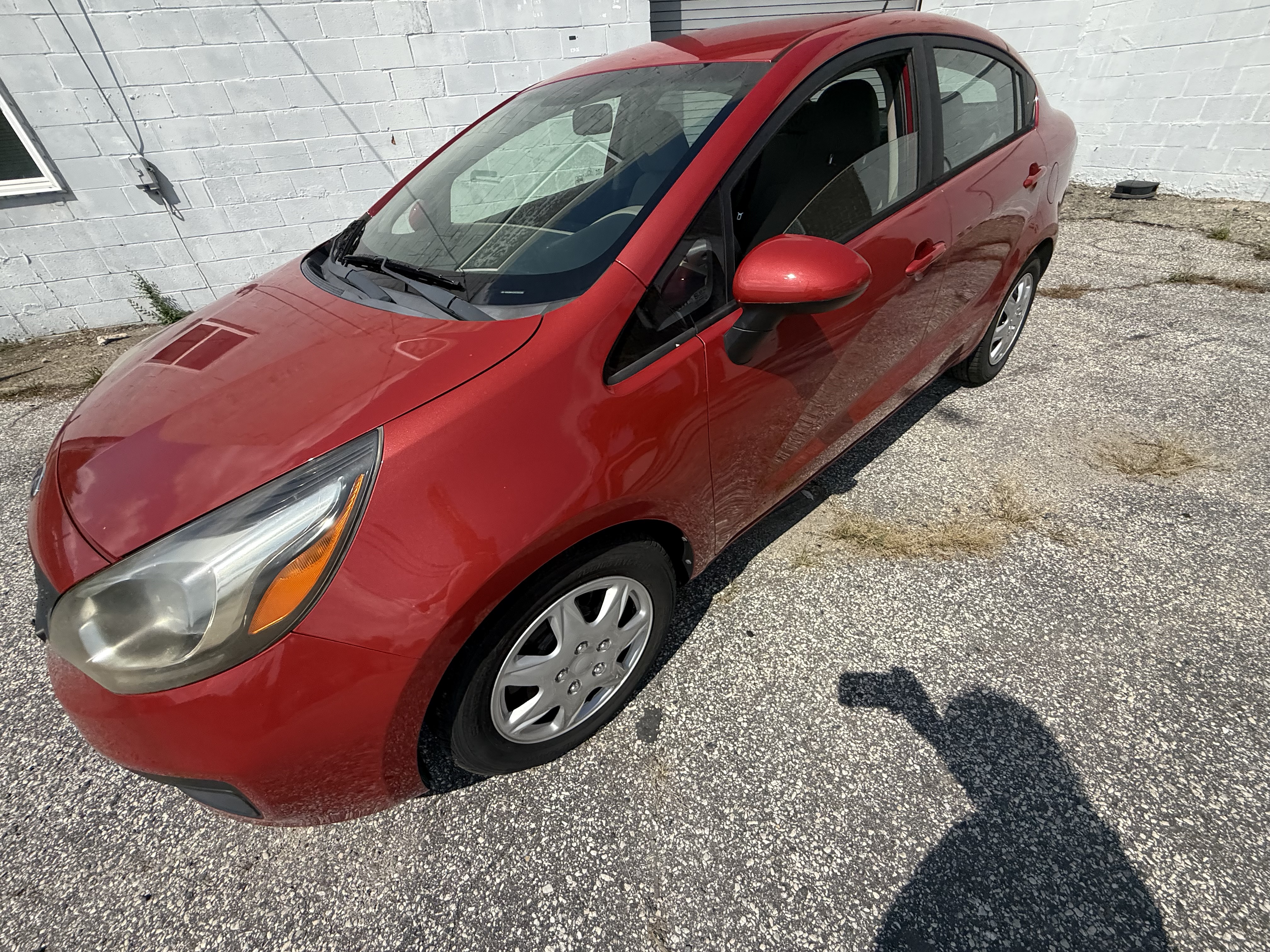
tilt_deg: -38.2
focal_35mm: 14
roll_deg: +5.4
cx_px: 635
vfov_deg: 85.7
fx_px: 514
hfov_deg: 102.1
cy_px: 476
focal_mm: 2.22
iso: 64
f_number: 2.2
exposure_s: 1/2165
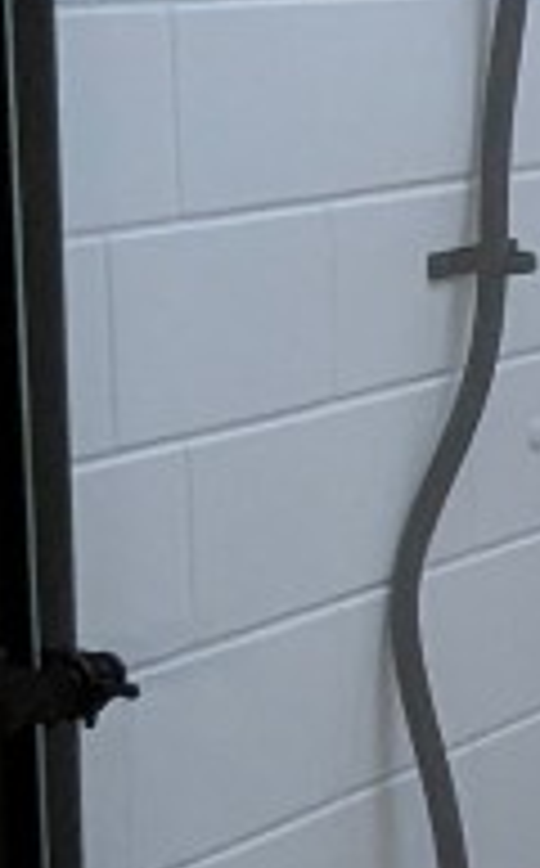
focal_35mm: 123
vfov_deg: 16.9
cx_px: 1280
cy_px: 279
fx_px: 2907
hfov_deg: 9.5
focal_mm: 2.35
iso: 112
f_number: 2.2
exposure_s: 1/316
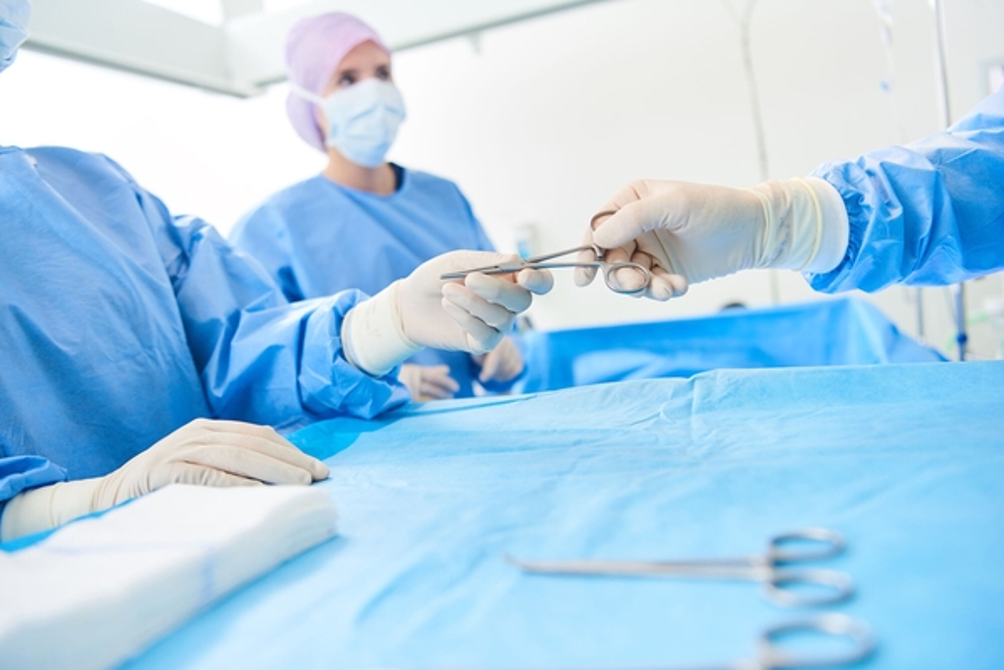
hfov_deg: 60.3
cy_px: 335
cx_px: 502
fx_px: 864
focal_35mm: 31
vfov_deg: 42.3
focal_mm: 31
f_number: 4
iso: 250
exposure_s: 1/100
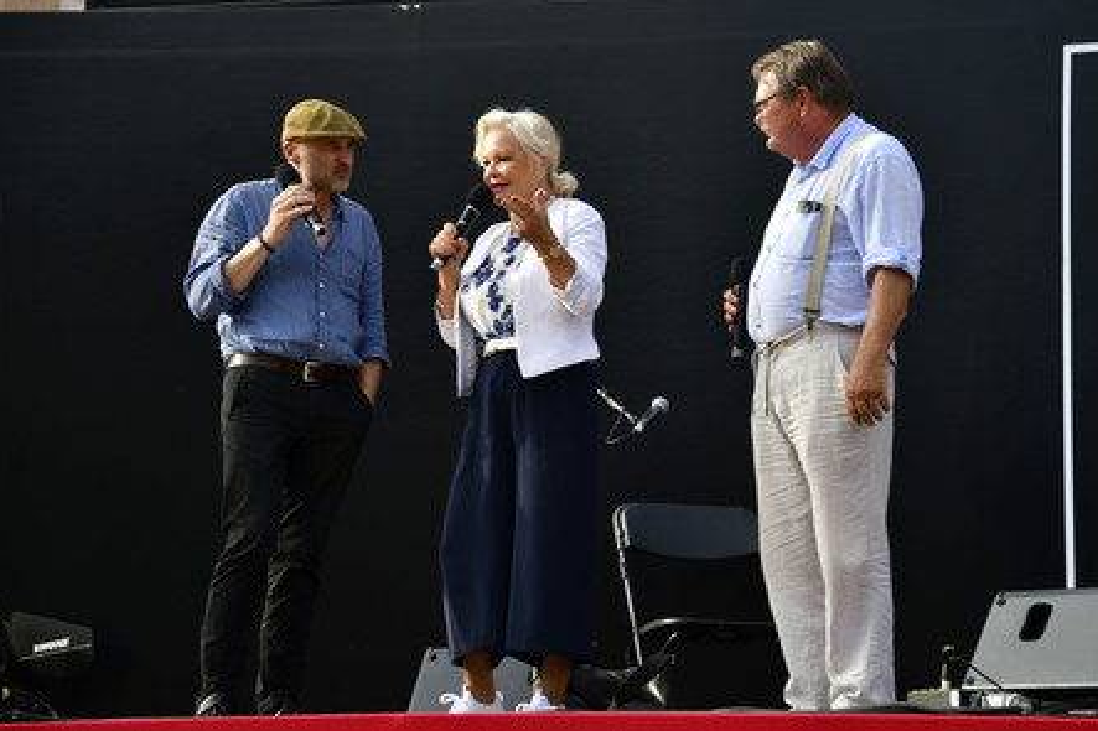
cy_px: 367
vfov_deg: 12.0
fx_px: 3476
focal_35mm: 114
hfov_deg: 18.0
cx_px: 551
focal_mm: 112
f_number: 5.6
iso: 200
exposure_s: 1/640
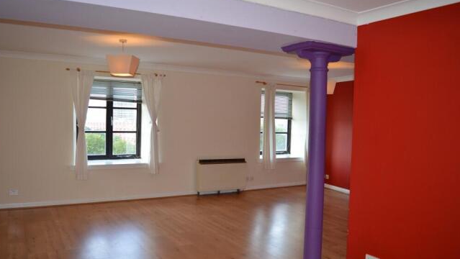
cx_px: 225
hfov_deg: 66.0
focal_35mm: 29
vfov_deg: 40.1
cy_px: 147
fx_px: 354
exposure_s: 1/200
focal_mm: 18
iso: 320
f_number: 3.5
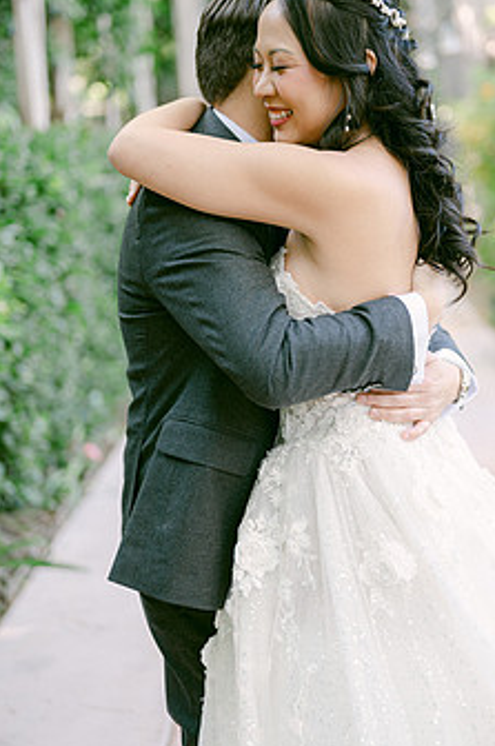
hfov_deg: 20.2
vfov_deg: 30.1
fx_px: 1386
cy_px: 317
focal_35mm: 67
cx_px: 312
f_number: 2
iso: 200
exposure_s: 1/125
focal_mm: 50
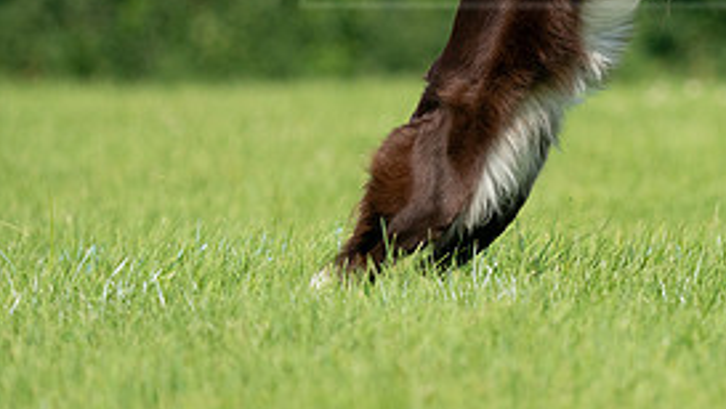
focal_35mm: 889
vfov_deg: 1.4
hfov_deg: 2.4
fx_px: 17126
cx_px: 553
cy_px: -33
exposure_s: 1/4000
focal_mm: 400
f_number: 6.3
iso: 1250
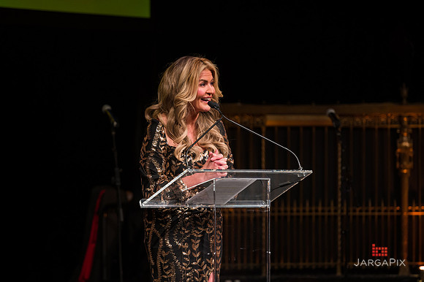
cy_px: 141
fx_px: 2119
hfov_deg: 11.4
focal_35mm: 180
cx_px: 212
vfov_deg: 7.6
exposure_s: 1/200
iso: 2000
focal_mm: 180
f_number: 4
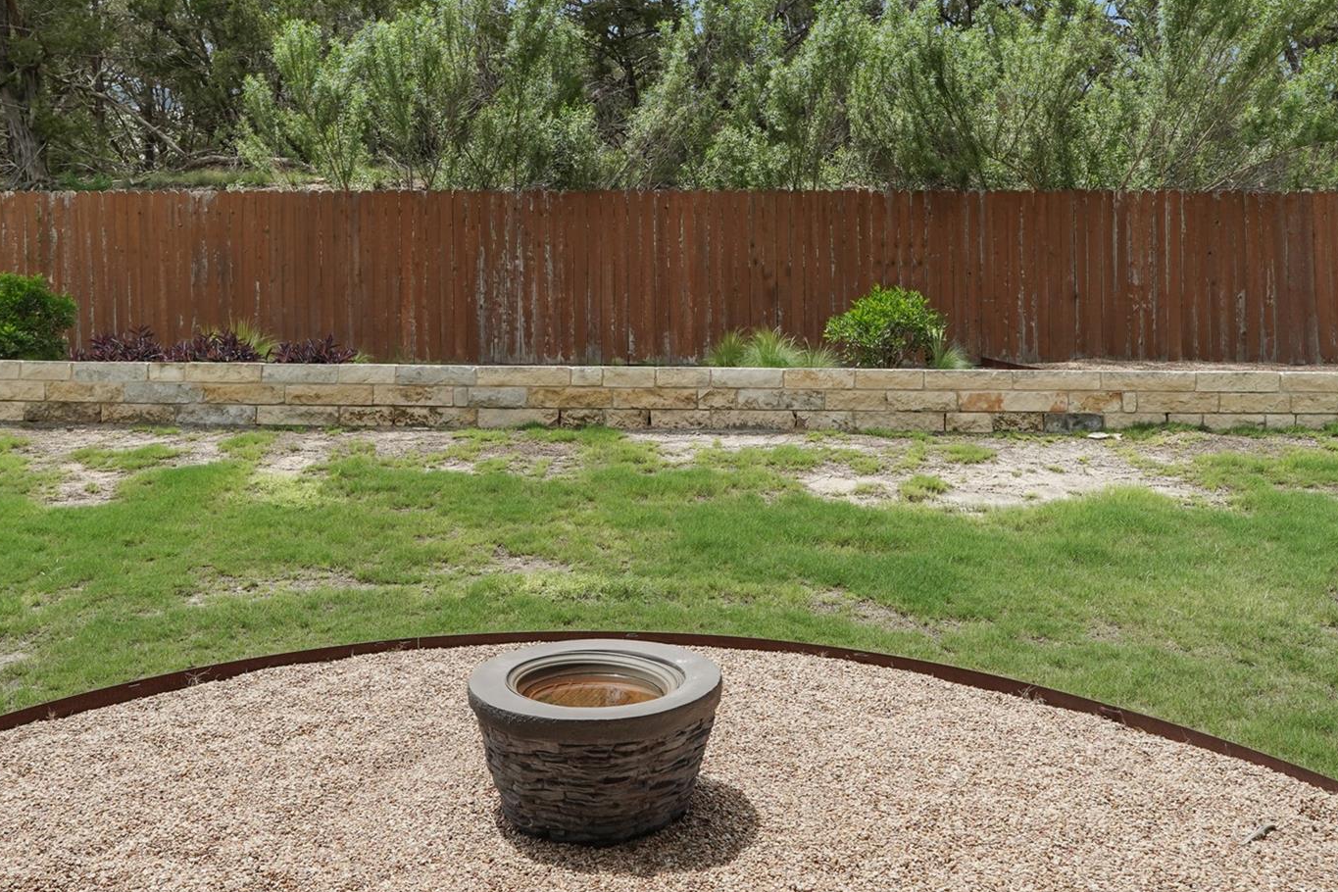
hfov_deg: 67.3
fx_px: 1003
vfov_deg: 47.4
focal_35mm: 27
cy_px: 318
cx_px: 615
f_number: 5.6
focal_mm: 18
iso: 640
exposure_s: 1/4000
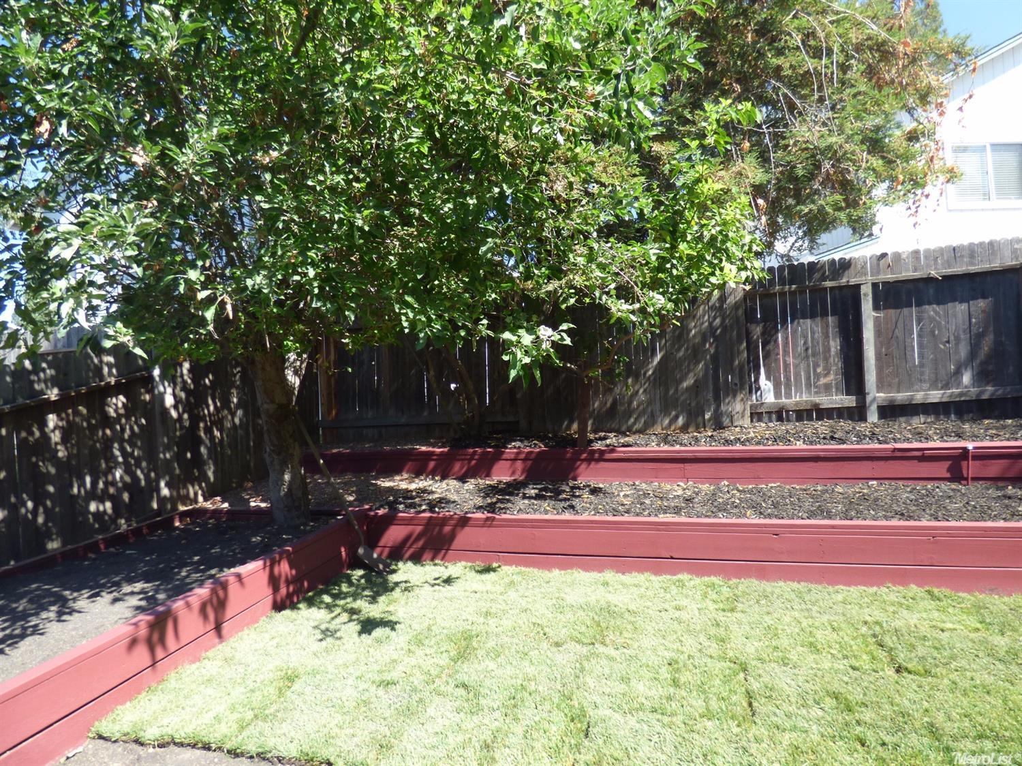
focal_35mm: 20
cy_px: 383
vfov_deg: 65.9
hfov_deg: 81.8
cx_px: 511
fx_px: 590
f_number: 2.8
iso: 100
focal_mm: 3.58
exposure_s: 1/80
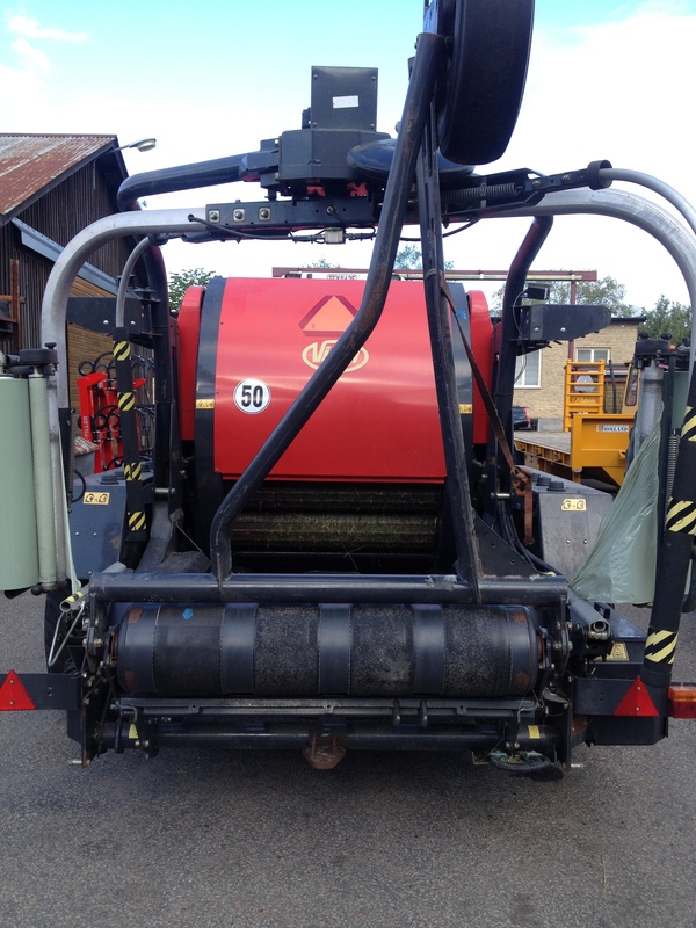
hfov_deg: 40.7
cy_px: 464
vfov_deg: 52.6
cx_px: 348
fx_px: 938
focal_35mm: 35
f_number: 2.4
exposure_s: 1/339
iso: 50
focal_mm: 4.28
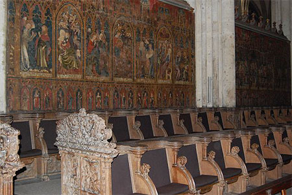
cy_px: 98
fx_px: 316
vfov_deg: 34.2
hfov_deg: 49.6
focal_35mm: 39
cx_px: 146
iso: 1600
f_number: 5
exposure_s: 1/60
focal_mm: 26
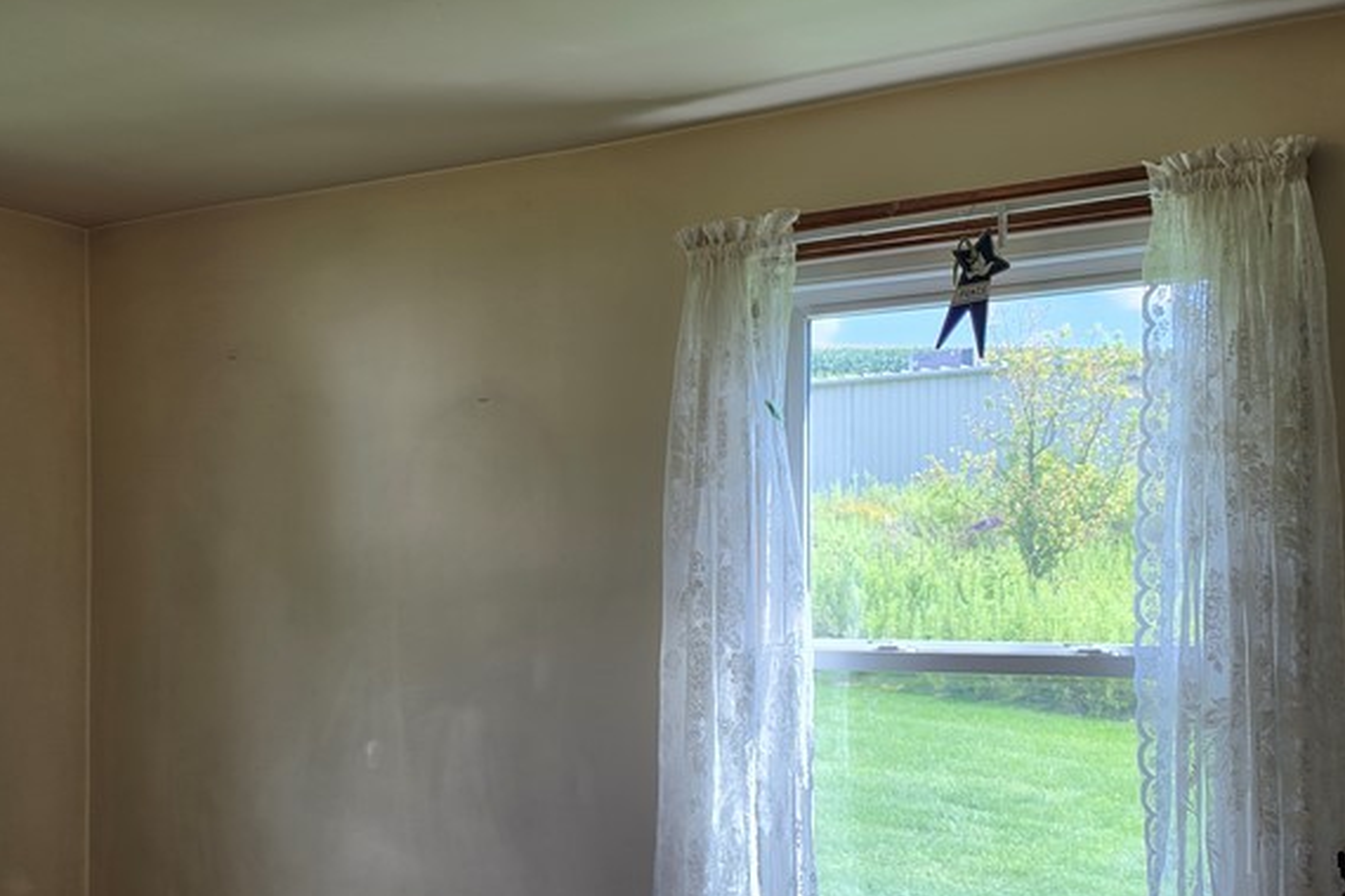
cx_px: 519
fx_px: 1606
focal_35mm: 43
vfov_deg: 31.0
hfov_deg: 45.1
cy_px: 587
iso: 10
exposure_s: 1/133
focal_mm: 6.5
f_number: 1.4
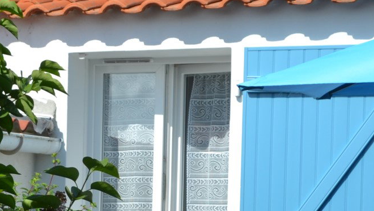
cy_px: 252
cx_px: 61
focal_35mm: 120
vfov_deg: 10.0
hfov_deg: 17.7
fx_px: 1190
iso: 100
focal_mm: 21
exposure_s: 1/250
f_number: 8
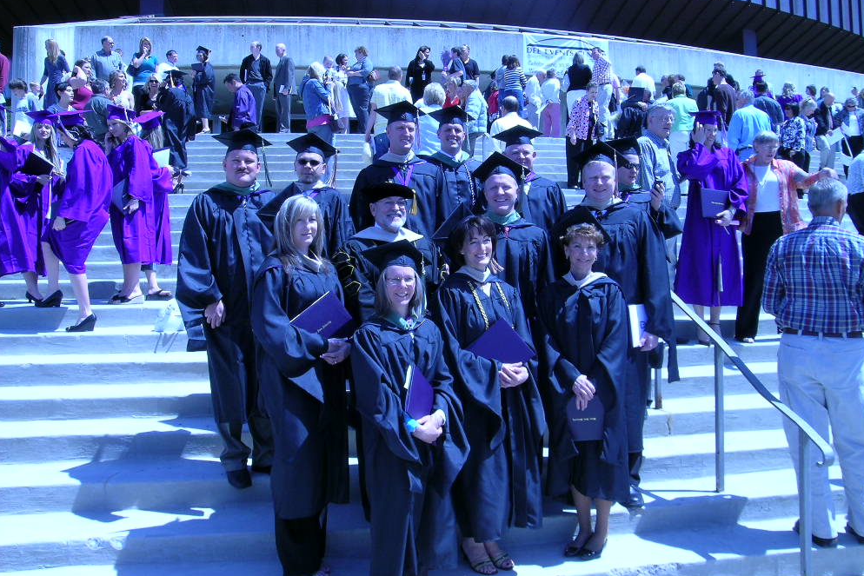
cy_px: 265
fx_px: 720
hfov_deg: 61.9
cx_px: 442
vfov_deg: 43.6
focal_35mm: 30
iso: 50
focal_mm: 5.8
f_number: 6.3
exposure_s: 1/168
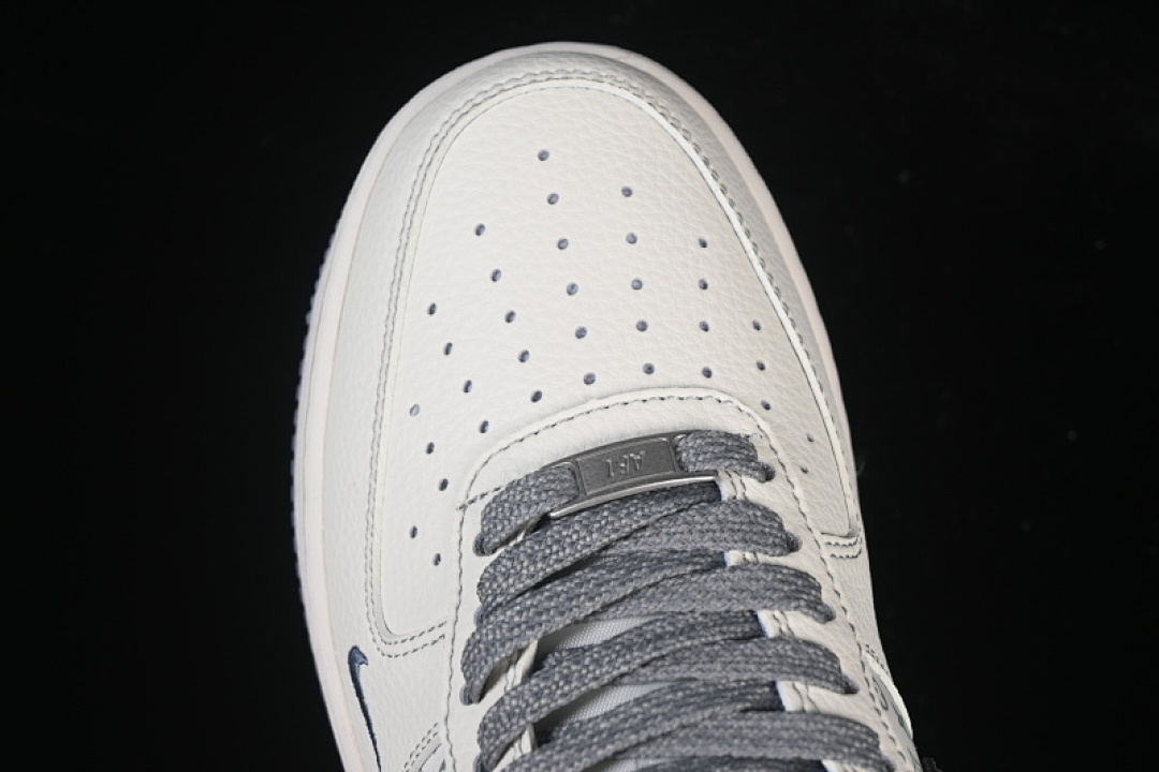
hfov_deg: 27.0
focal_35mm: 75
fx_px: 2414
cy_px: 386
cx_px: 580
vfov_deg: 18.2
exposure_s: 1/80
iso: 160
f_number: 7.1
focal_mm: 50
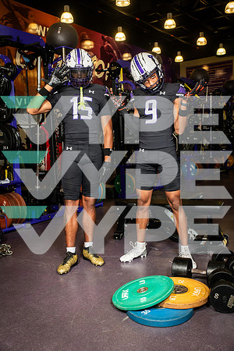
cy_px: 176
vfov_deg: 53.1
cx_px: 117
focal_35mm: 36
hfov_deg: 36.9
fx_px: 351
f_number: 5.6
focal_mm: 36
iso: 500
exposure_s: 1/250
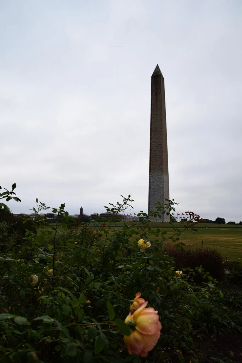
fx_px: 272
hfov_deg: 47.9
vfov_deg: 67.4
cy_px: 182
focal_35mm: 27
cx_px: 121
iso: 220
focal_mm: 18
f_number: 8
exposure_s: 1/250
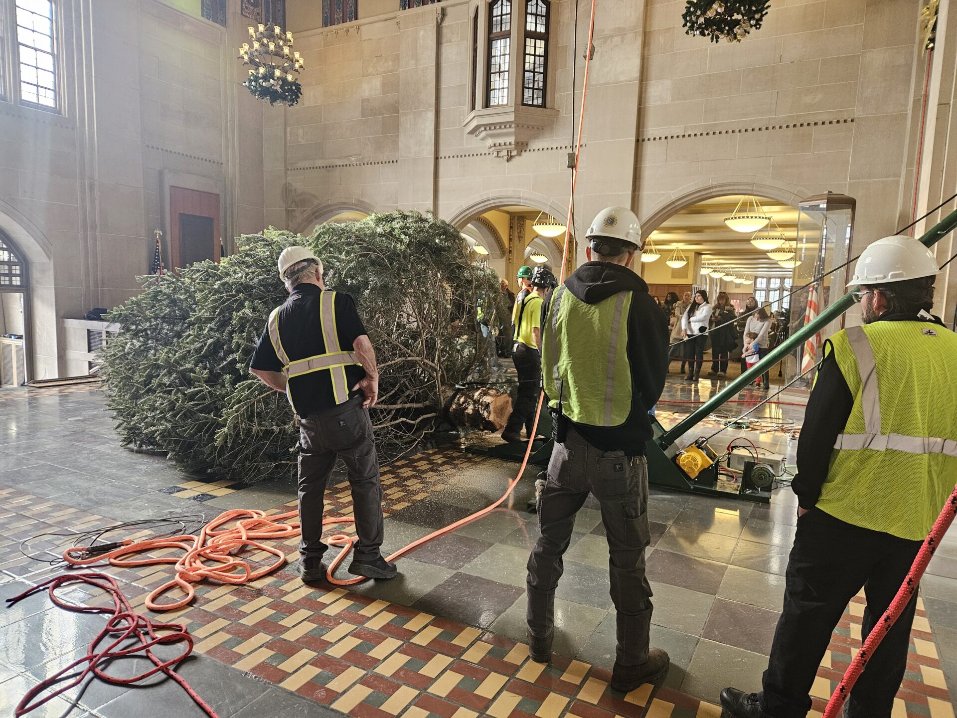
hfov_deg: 73.9
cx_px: 478
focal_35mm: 23
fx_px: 636
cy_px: 359
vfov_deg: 58.9
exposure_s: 1/120
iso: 640
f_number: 1.8
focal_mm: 5.4
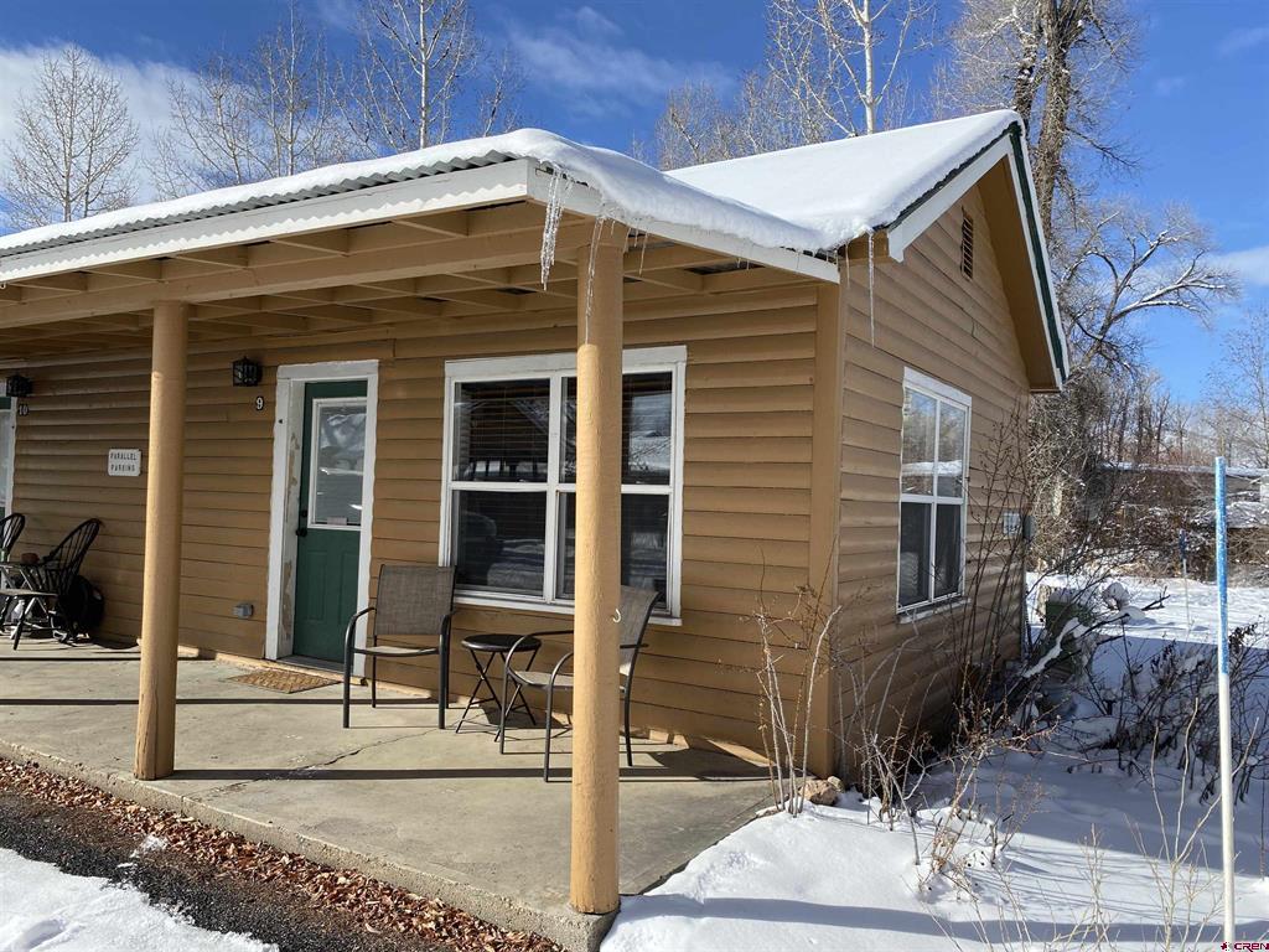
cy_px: 476
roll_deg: -2.6
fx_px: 953
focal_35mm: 26
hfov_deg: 67.3
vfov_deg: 53.1
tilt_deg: +1.0
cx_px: 634
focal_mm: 4.25
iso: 32
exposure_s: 1/3401
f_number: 1.8
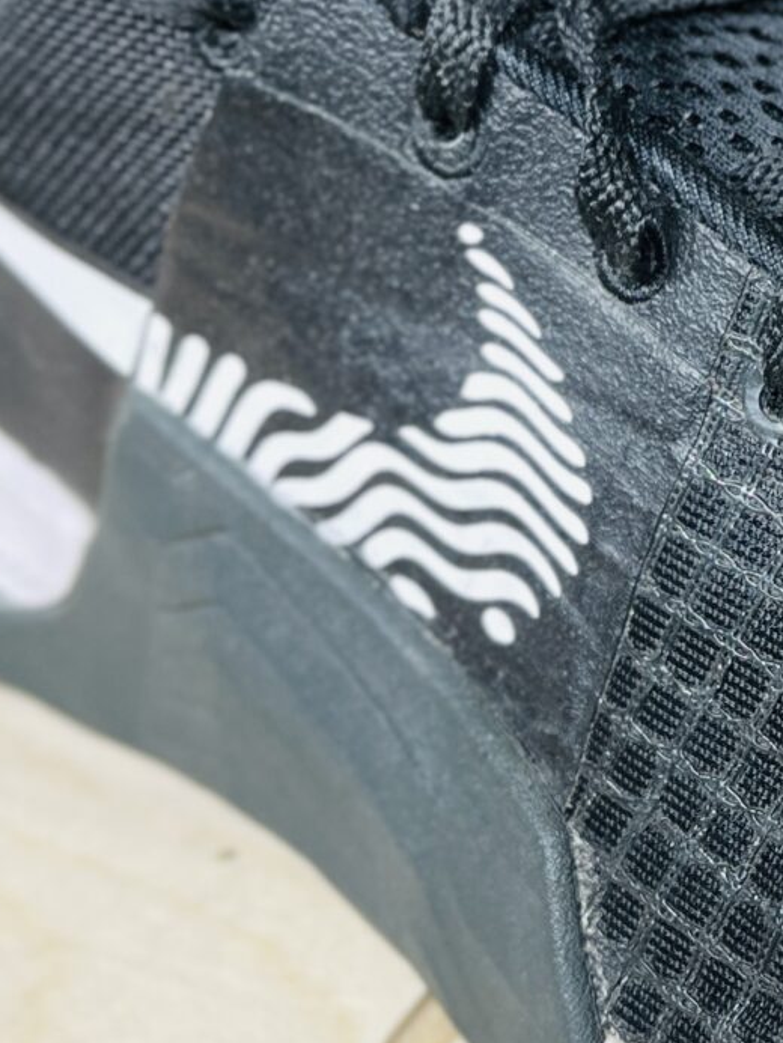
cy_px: 181
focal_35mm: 96
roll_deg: +2.6
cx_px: 1108
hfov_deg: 14.5
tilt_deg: -29.0
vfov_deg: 20.2
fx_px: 2894
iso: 40
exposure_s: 1/224
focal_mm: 5.1
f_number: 1.6
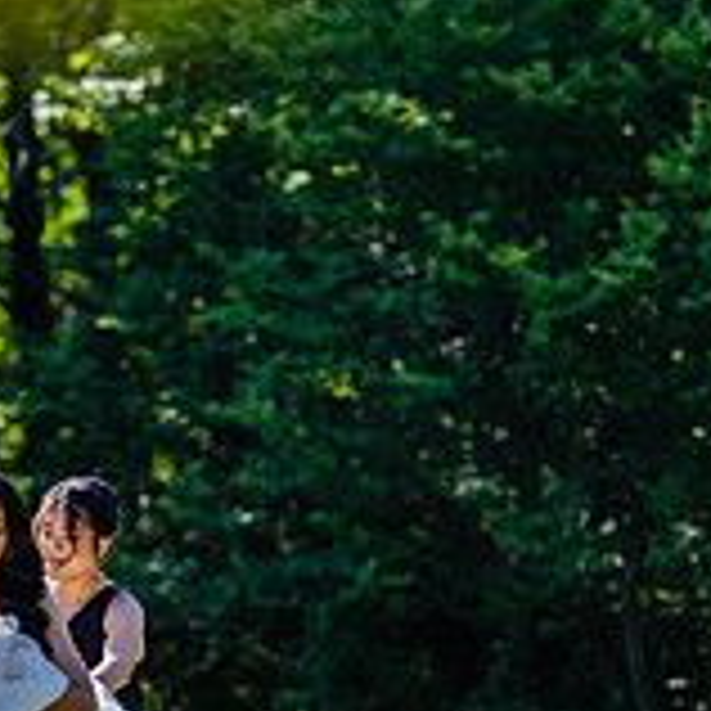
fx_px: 9783
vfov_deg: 4.2
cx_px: -18
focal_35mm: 421
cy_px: 430
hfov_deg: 4.2
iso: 100
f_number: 2.8
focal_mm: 135
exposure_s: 1/500
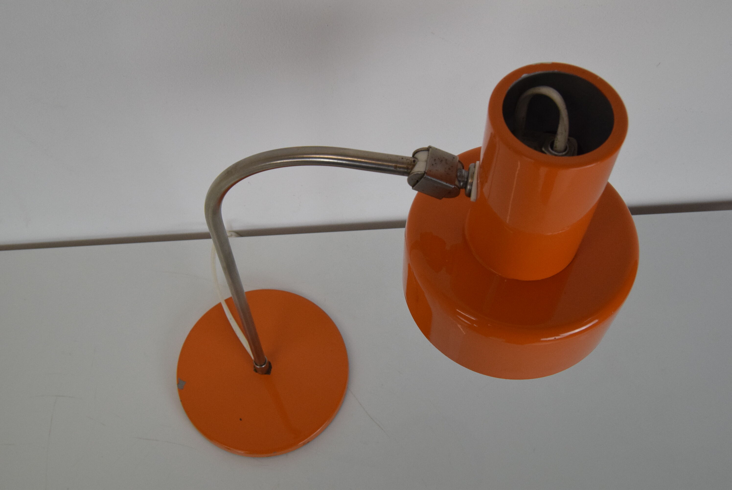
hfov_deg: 53.1
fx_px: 733
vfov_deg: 36.9
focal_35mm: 36
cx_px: 366
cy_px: 245
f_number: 9
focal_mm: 24
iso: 1600
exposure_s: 1/320
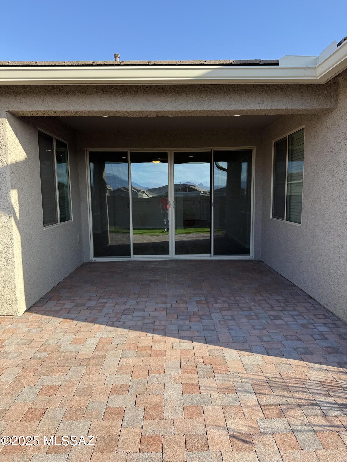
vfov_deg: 71.6
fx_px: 321
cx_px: 174
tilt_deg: -5.8
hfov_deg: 56.8
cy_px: 231
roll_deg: +0.6
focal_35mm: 24
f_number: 1.78
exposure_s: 1/931
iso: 80
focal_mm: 6.76
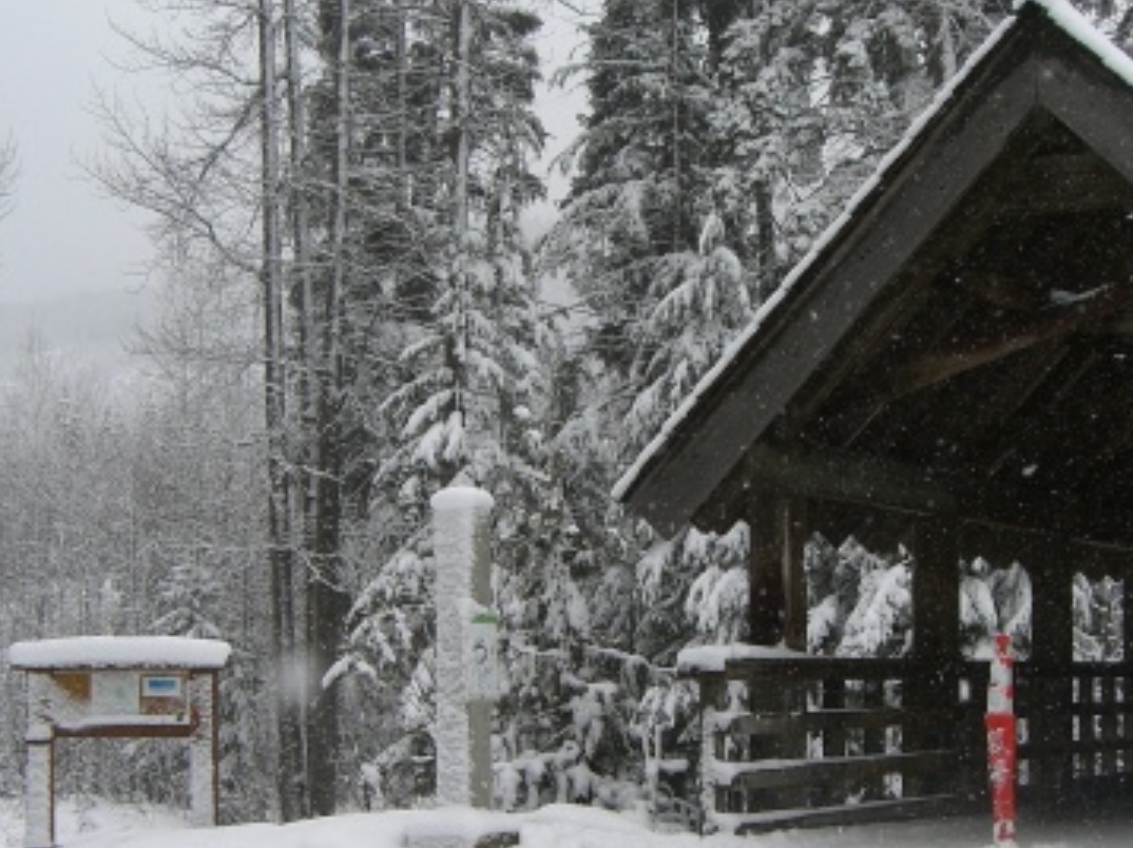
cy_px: 573
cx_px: 623
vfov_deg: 21.5
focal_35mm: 68
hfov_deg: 28.6
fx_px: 2224
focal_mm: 6.2
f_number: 4.3
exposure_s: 1/320
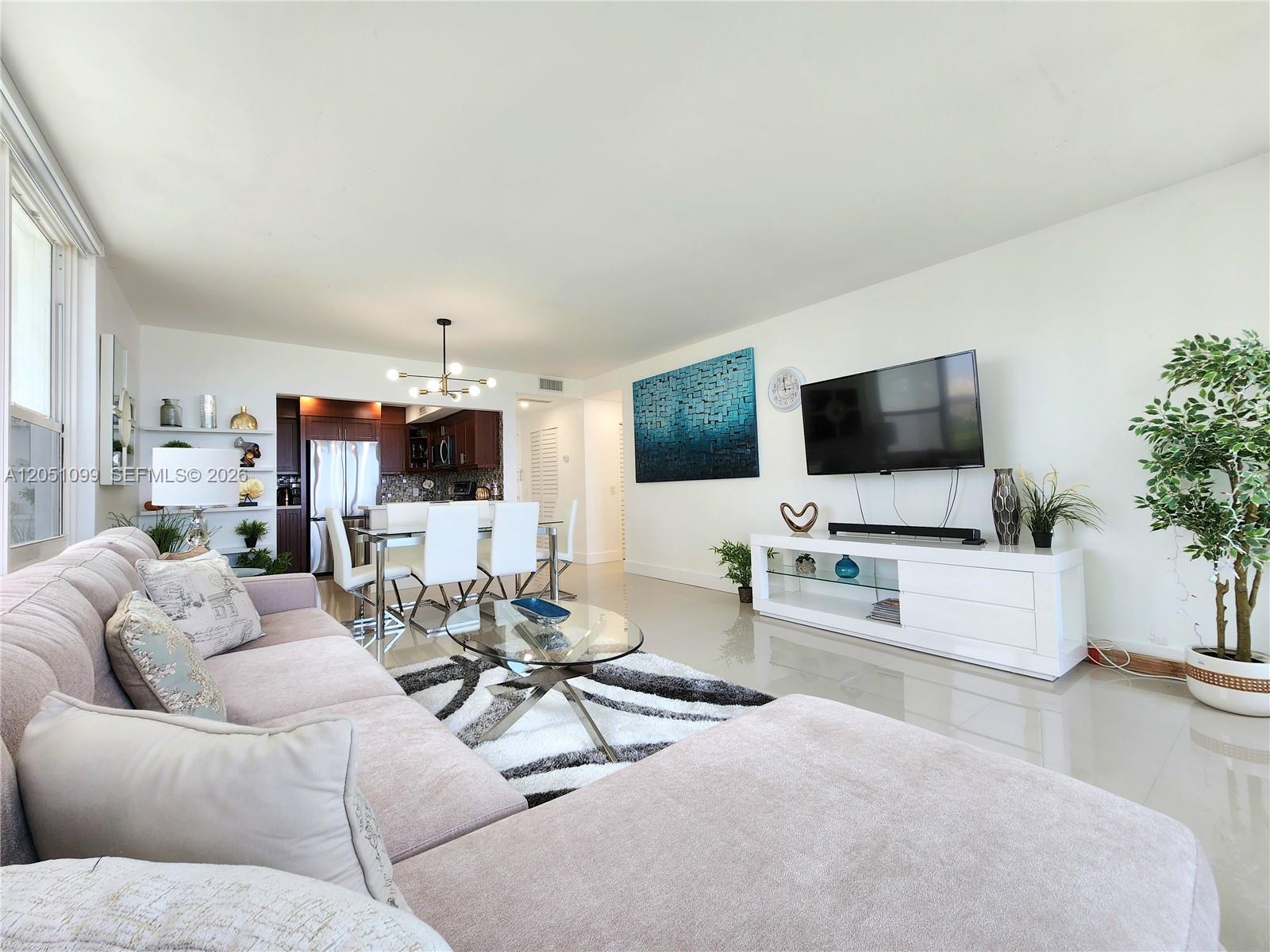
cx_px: 635
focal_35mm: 13
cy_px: 476
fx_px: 477
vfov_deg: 89.9
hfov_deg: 106.2
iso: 64
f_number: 2.2
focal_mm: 2.2
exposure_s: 1/60.2
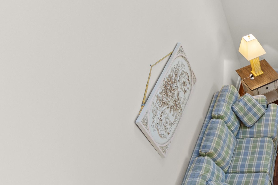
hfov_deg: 38.4
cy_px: 128
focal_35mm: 37
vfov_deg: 35.5
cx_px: 334
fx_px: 286
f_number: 4.5
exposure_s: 1/8
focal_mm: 10
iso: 100
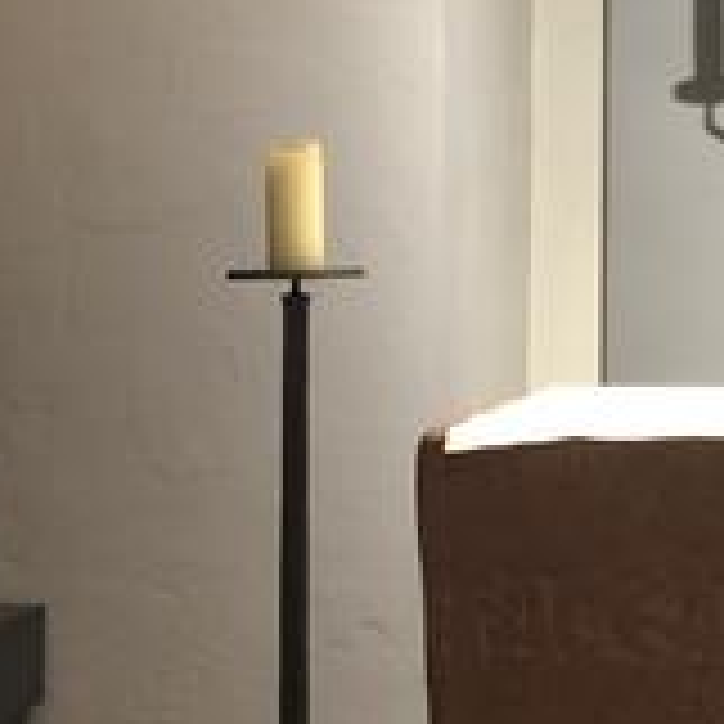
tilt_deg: +1.0
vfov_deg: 14.1
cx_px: 953
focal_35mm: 123
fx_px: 2911
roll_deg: -0.2
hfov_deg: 13.6
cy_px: 220
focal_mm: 4
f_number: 1.8
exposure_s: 1/13
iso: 100
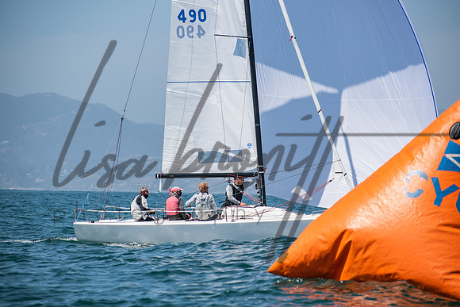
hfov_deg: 10.1
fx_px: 2612
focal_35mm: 204
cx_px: 230
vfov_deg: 6.7
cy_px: 154
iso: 200
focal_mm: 135
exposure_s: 1/1000
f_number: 6.3
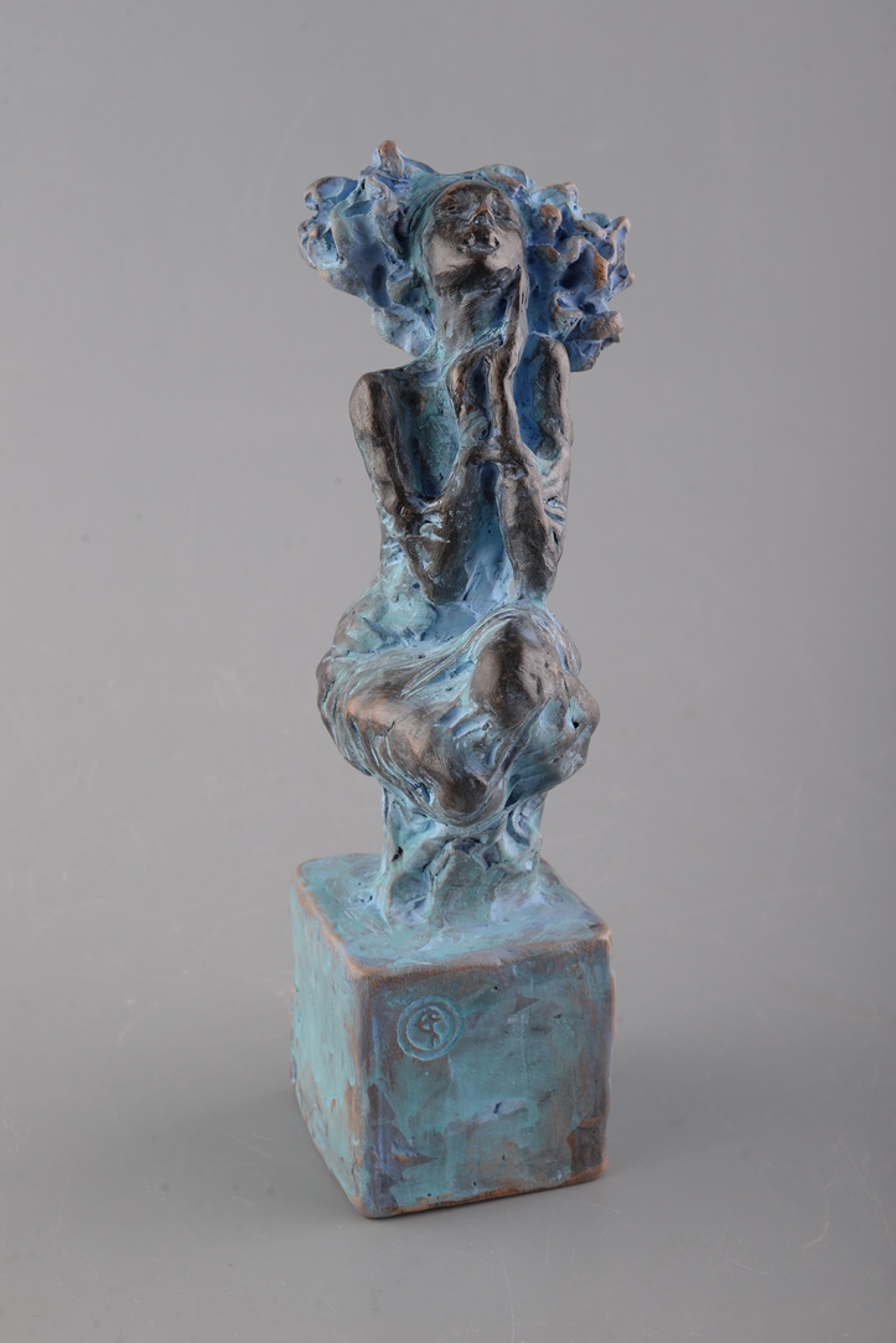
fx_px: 1865
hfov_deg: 27.0
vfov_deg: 39.6
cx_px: 448
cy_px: 672
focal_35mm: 50
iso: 160
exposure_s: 1/160
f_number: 10
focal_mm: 50
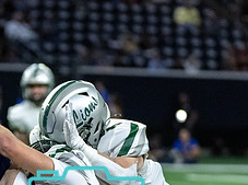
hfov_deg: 4.9
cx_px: -18
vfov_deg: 3.7
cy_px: 197
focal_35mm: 402
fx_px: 2872
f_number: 2.8
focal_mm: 122
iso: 4000
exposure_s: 1/1250
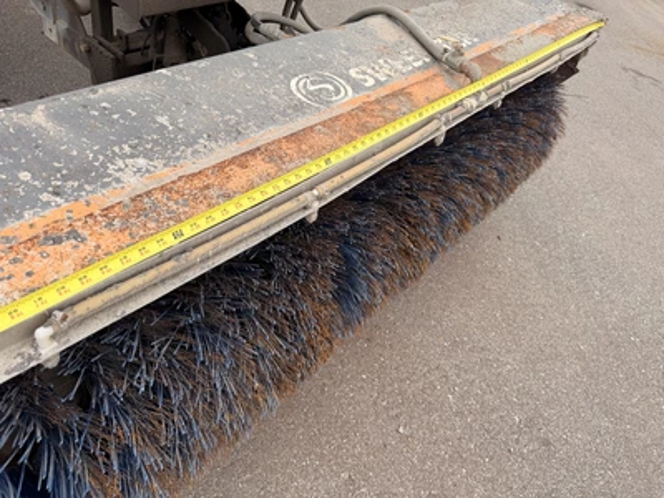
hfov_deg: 71.6
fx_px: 460
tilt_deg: -43.8
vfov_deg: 56.8
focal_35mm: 24
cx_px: 332
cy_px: 249
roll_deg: -20.1
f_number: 1.78
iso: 80
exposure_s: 1/1192
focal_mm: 6.76
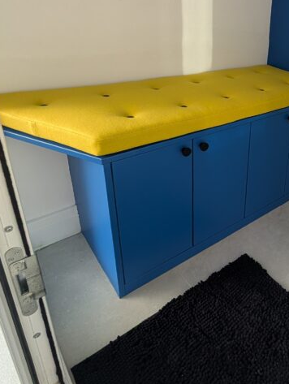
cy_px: 114
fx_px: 289
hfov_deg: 45.9
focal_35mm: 26
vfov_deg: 64.6
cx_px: 280
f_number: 1.7
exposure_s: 1/1541
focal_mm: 2.02
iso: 55
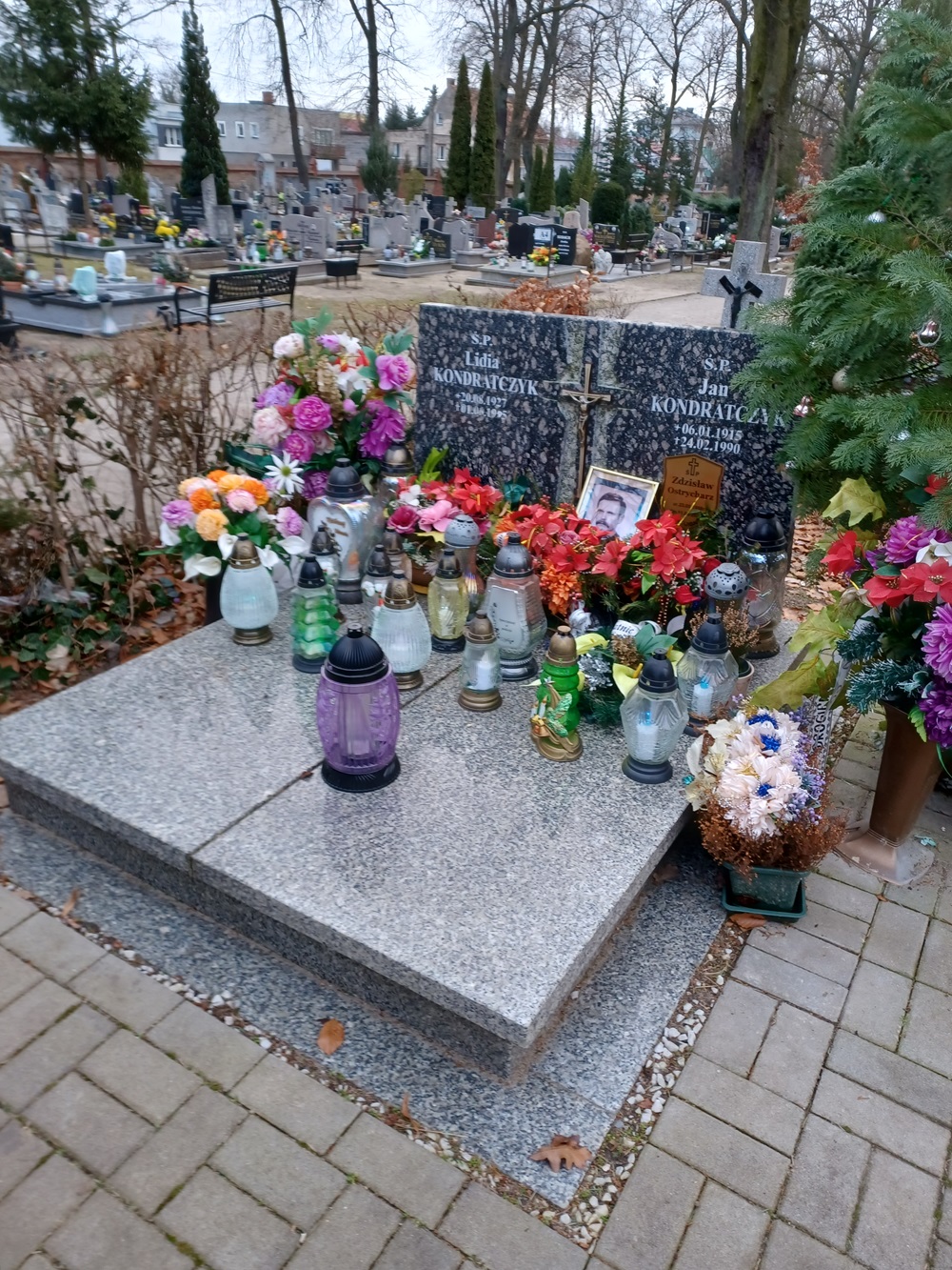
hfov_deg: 54.9
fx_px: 917
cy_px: 635
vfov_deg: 69.4
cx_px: 476
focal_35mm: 25
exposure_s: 1/50
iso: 80
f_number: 1.8
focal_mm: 4.6
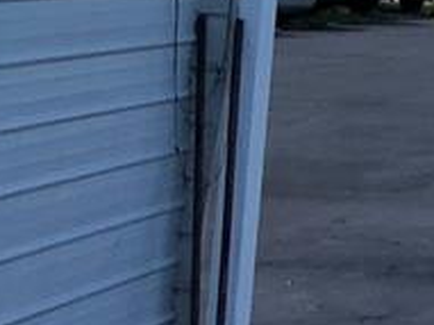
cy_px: -216
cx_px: 1054
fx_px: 1879
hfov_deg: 11.0
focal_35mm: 150
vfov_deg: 9.5
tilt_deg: +3.2
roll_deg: -1.5
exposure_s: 1/2288
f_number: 1.8
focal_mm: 3.99
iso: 20
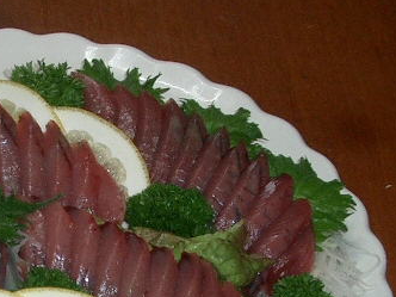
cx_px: 98
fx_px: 1350
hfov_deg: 16.6
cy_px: 296
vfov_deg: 12.4
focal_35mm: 118
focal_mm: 8.2
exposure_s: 1/40
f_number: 3.1
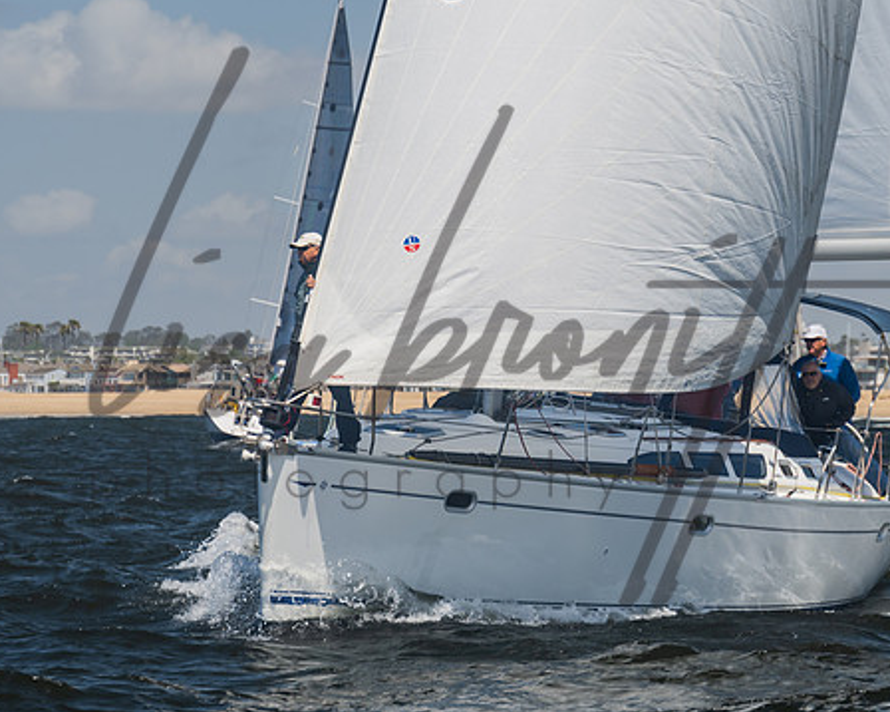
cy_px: 303
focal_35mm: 261
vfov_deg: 5.9
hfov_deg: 7.4
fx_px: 6872
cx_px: 530
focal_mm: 135
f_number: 6.3
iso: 100
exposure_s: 1/250
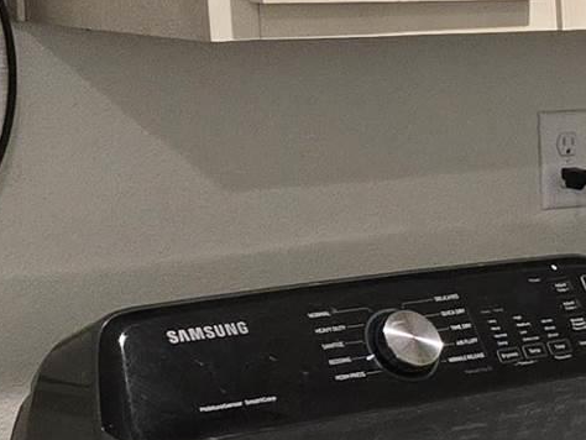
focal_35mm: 149
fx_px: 2524
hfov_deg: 11.1
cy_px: 510
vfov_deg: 9.8
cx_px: 1407
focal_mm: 5.4
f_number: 1.8
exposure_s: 1/120
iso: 800
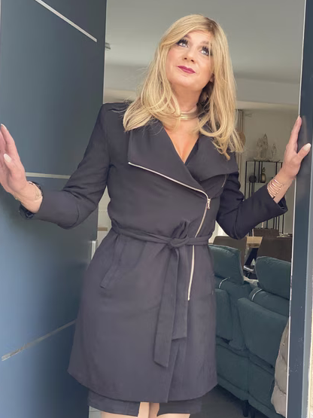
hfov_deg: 24.4
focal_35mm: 60
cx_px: 172
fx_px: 724
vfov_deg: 32.2
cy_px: 198
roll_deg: -2.6
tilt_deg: -0.8
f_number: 2
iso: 40
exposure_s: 1/122
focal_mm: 6
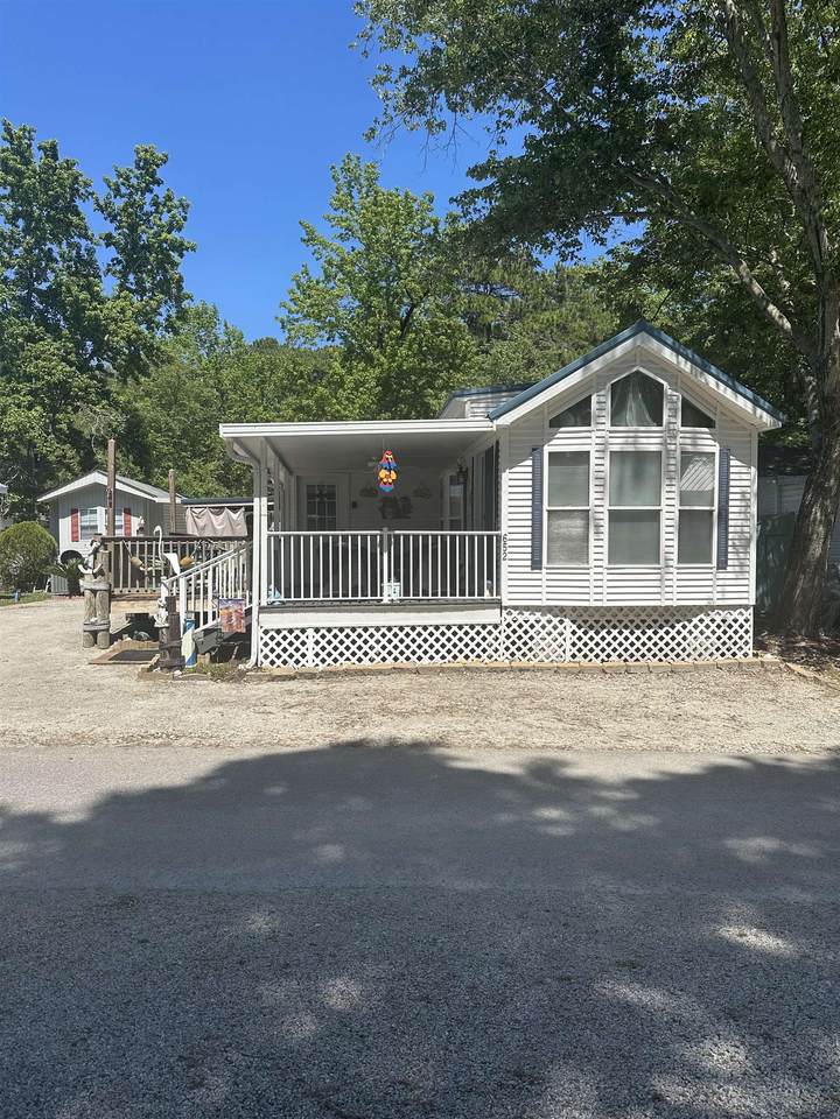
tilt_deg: +0.5
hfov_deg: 56.8
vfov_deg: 71.6
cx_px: 420
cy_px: 560
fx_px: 777
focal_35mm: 24
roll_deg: -1.3
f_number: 1.78
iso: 80
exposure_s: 1/4545
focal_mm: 6.86
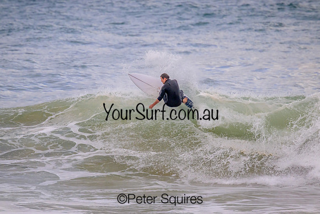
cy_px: 107
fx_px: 7427
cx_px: 160
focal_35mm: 835
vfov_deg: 1.6
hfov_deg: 2.5
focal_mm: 800
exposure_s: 1/2000
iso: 2200
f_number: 11
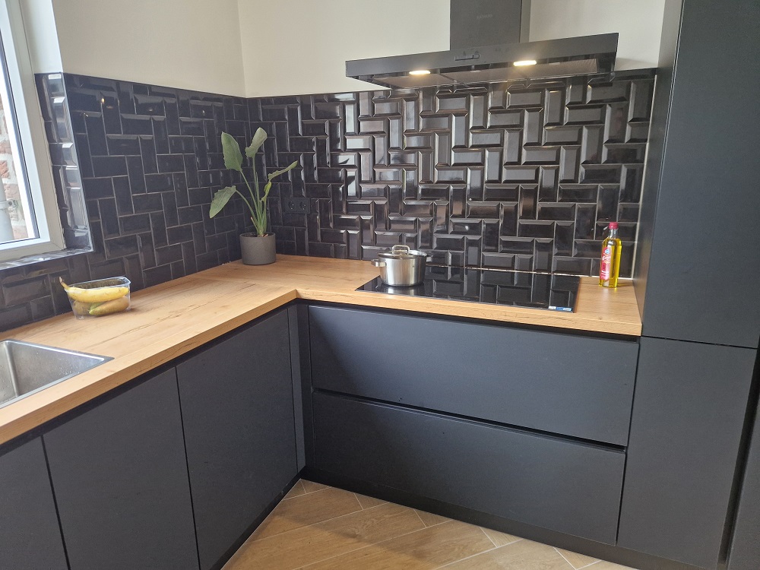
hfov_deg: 73.9
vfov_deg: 58.9
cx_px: 380
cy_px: 285
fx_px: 505
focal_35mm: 23
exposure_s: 1/100
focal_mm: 5.4
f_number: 1.8
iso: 320
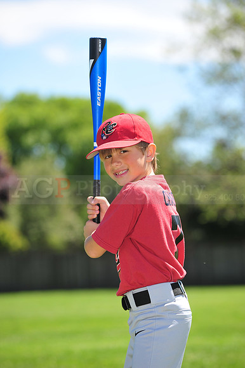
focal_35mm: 170
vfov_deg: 12.1
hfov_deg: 8.1
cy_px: 184
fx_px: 1737
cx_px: 122
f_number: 4.5
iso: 200
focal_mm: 170
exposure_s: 1/640
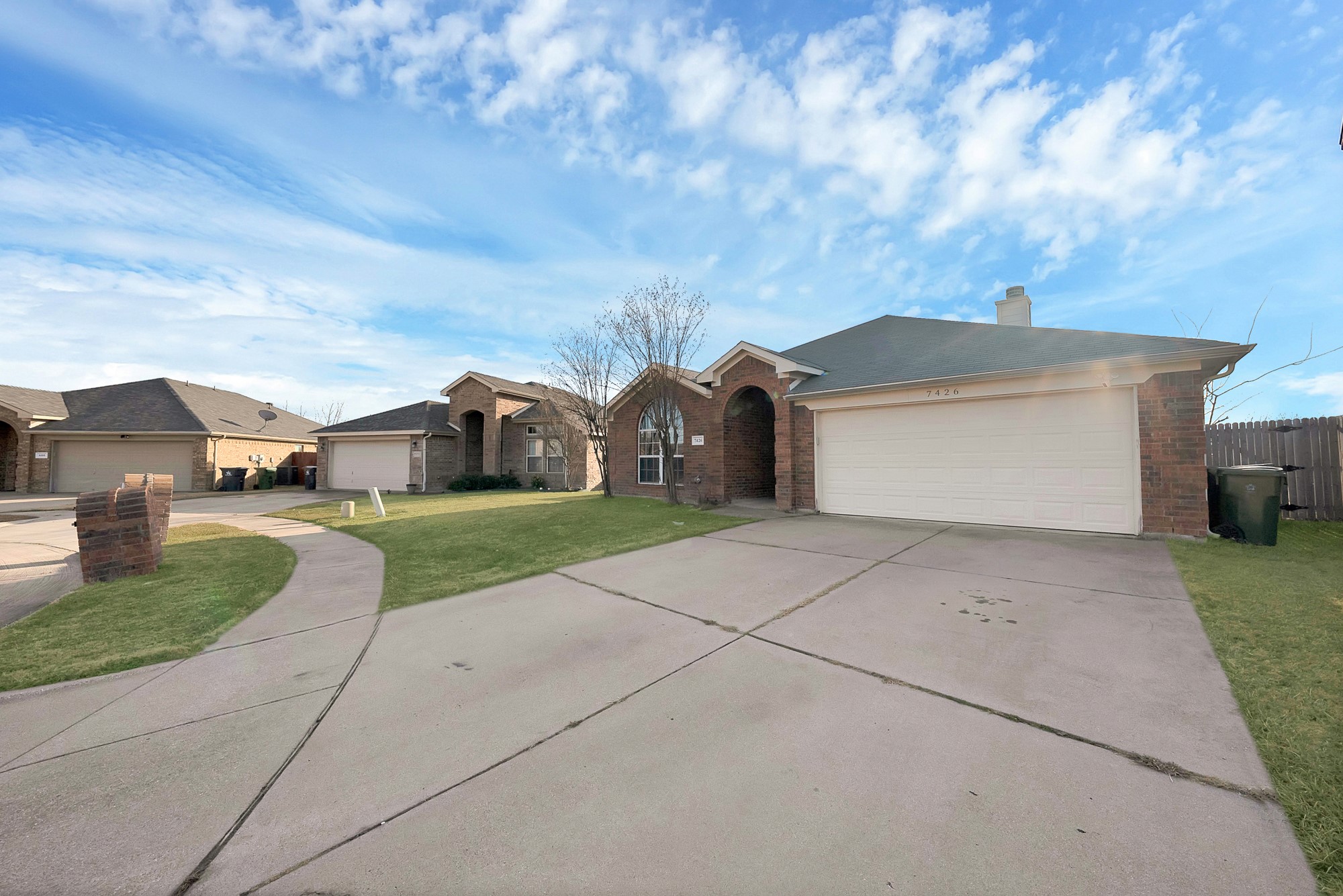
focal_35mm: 12
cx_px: 672
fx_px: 448
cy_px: 448
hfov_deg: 112.6
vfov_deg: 90.1
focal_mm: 12
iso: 640
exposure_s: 1/1600
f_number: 9
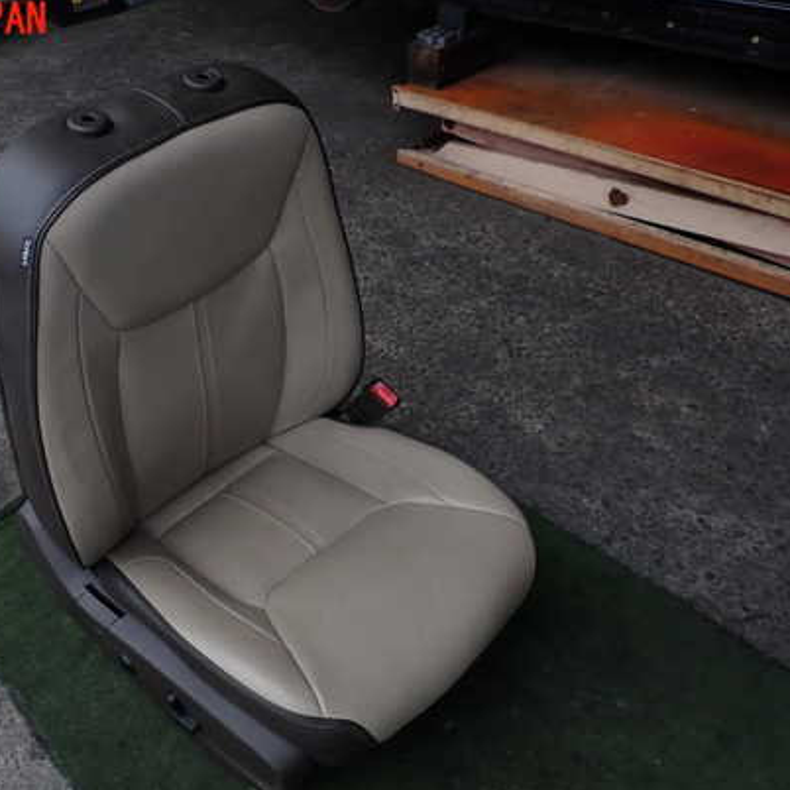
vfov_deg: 49.7
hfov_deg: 49.1
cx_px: 279
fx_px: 852
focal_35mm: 33
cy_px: 438
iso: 100
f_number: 2.8
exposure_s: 1/125
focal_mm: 4.5
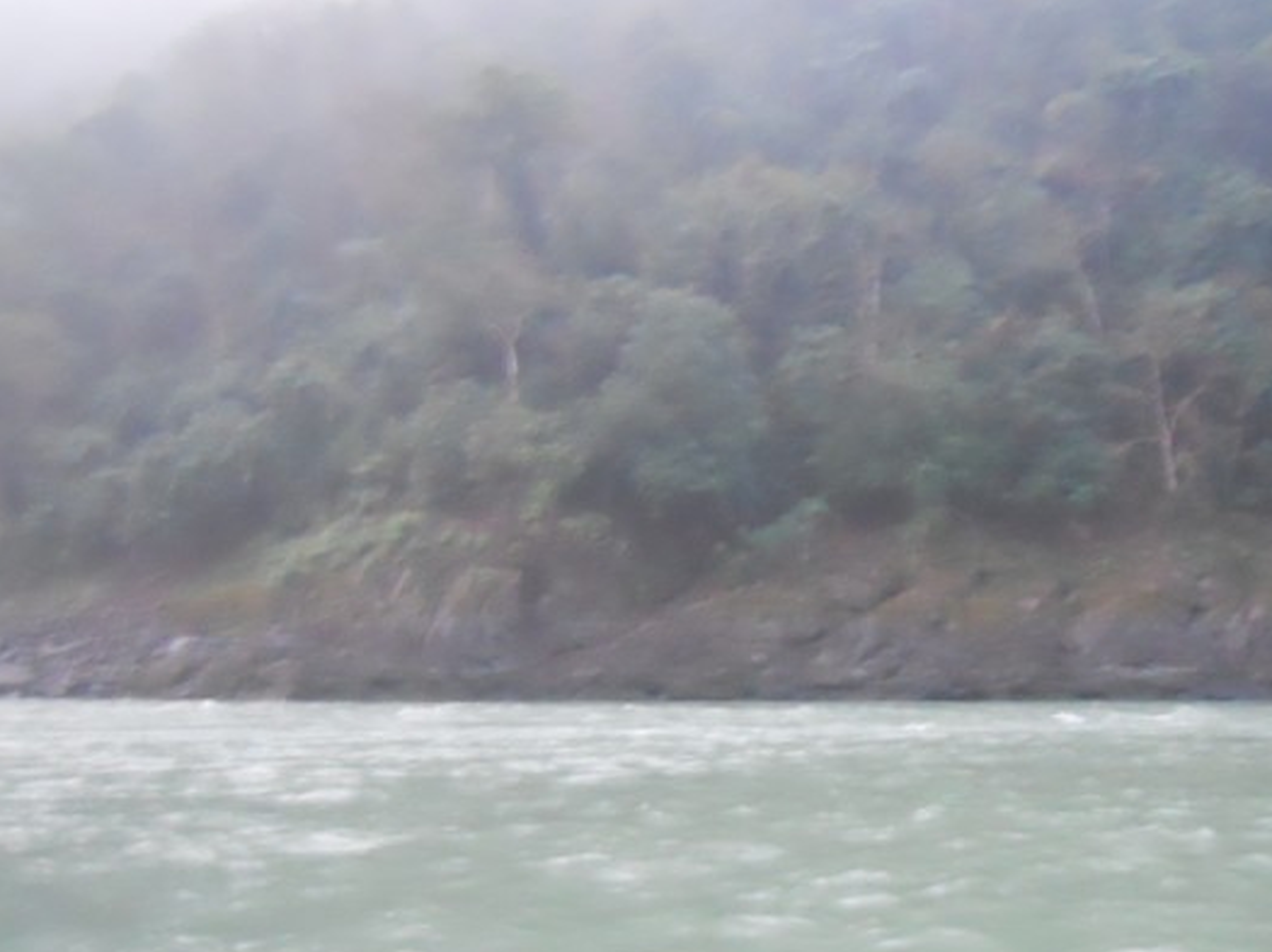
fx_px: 1469
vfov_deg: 35.9
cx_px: 884
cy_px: 543
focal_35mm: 40
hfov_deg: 45.8
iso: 800
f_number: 2.7
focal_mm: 5
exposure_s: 1/3
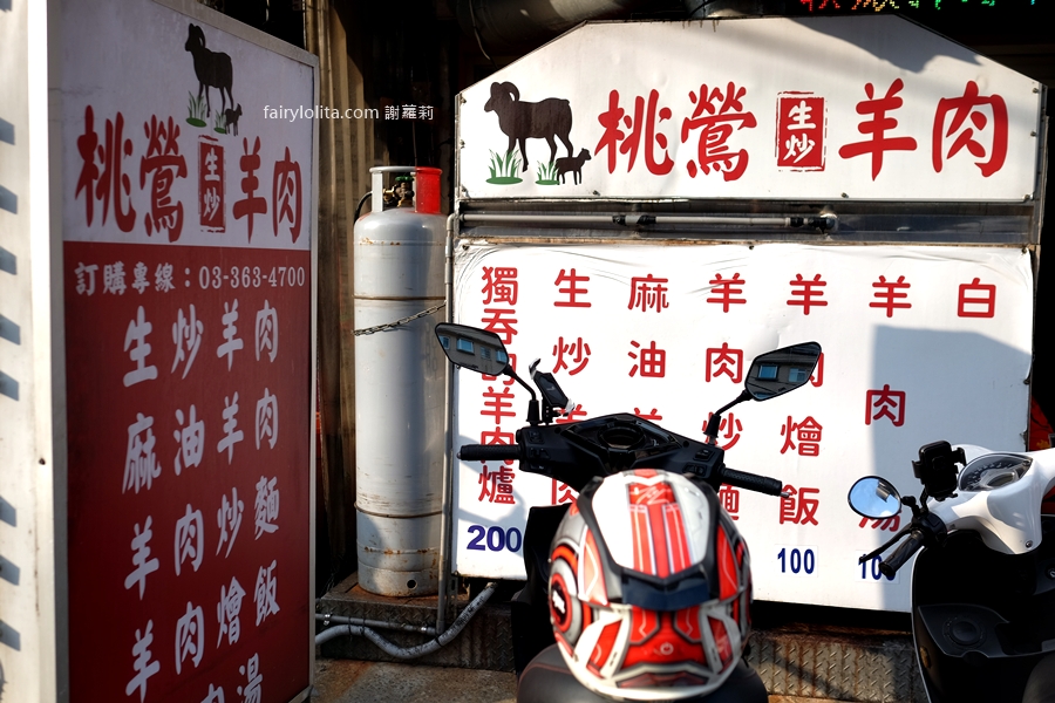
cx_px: 528
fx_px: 1026
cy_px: 352
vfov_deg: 37.9
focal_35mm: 35
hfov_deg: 54.4
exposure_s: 1/480
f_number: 2.8
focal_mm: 23
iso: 100
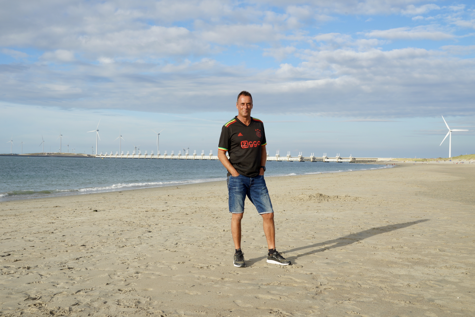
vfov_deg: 35.1
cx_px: 238
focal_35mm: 38
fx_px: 501
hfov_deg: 50.7
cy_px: 158
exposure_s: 1/60
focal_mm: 38
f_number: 14
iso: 100
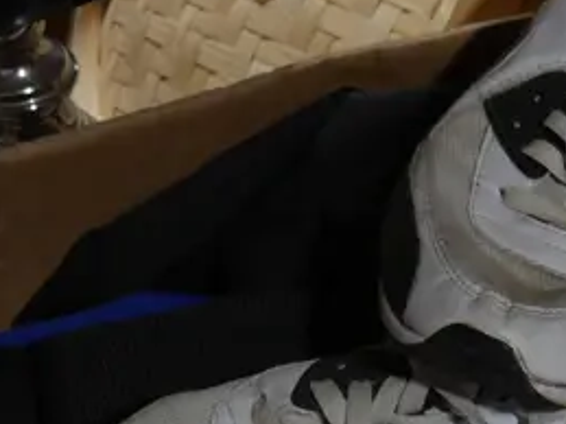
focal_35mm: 182
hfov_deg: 10.2
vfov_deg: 8.0
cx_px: 1036
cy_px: 589
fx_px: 2974
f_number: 5.6
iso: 800
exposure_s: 1/60
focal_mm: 23
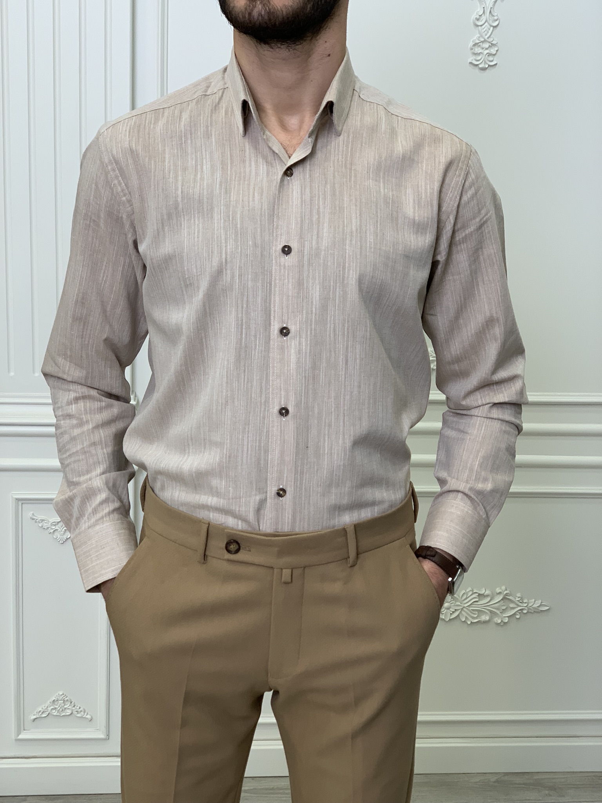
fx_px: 1206
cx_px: 301
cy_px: 402
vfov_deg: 36.8
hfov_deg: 28.0
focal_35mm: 52
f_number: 2.4
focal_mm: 6
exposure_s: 1/122
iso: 64
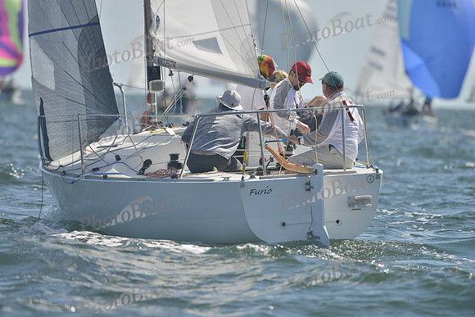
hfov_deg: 5.2
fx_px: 5279
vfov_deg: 3.4
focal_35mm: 400
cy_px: 158
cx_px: 238
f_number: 5.6
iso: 200
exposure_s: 1/1600
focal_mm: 400
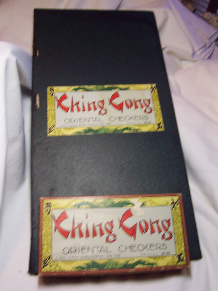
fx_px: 311
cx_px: 109
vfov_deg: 50.1
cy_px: 146
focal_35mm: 37
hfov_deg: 38.7
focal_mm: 5.6
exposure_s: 1/30
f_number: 2.8
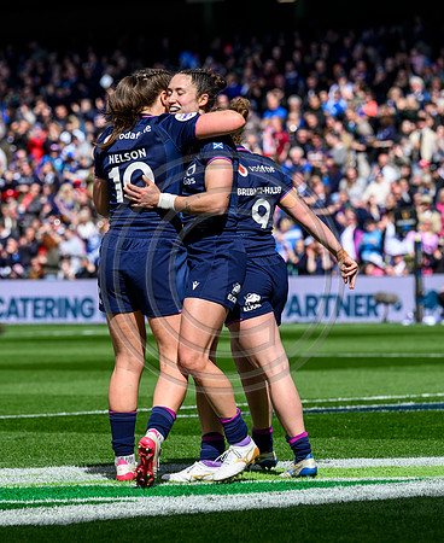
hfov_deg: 5.6
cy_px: 272
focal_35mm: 279
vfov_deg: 6.9
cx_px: 179
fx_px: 4522
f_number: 5.6
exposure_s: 1/2000
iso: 500
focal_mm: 200
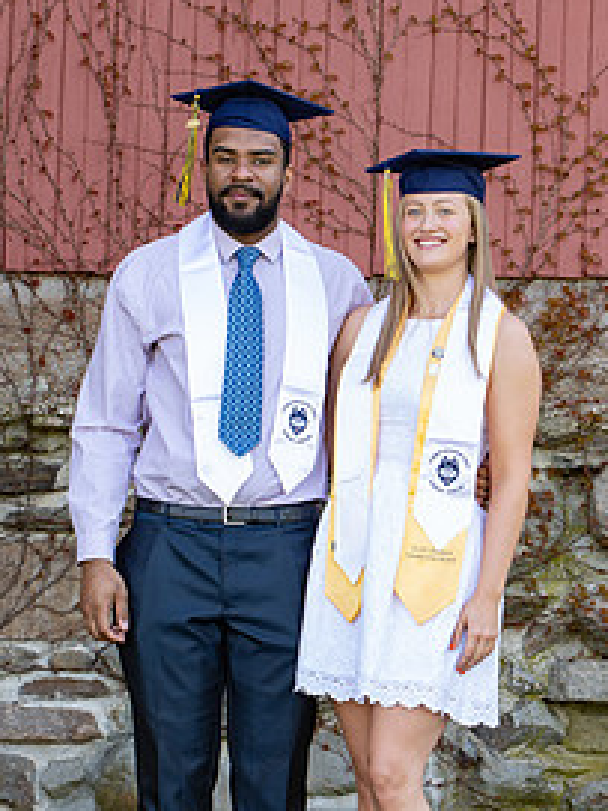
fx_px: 4801
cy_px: 587
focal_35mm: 205
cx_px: 352
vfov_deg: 9.6
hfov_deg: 7.2
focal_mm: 86
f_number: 4.5
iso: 200
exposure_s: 1/125
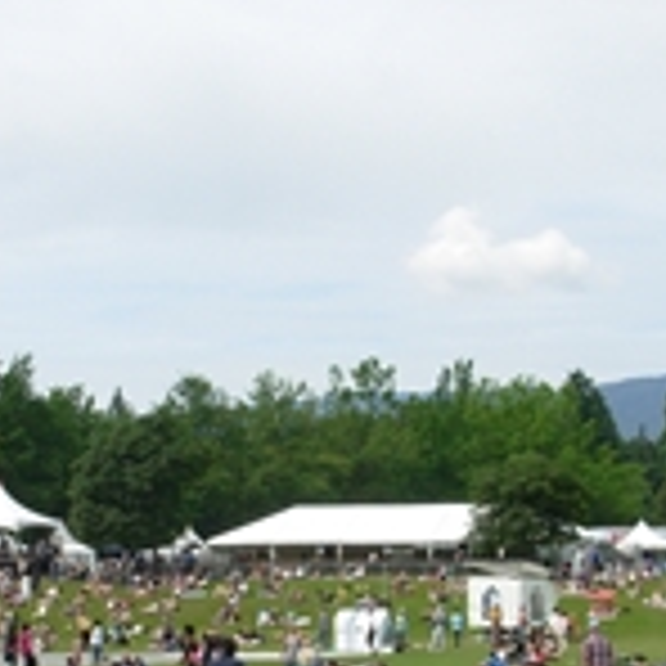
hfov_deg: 16.0
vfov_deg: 15.9
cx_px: 274
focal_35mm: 109
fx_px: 2373
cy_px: 436
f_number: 4.9
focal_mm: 6.3
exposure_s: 1/456
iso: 50
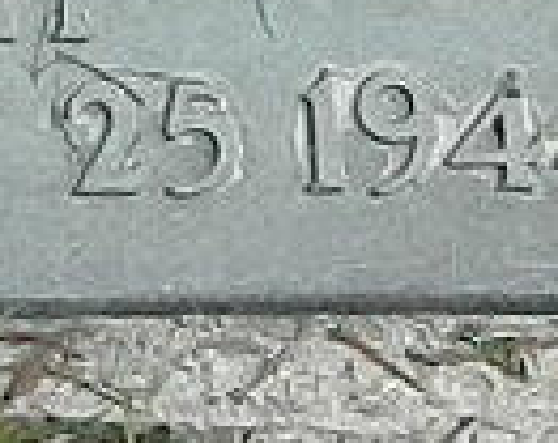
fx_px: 5516
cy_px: -507
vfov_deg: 4.5
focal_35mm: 335
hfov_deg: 5.7
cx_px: -486
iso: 400
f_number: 4
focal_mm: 12.6
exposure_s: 1/1000
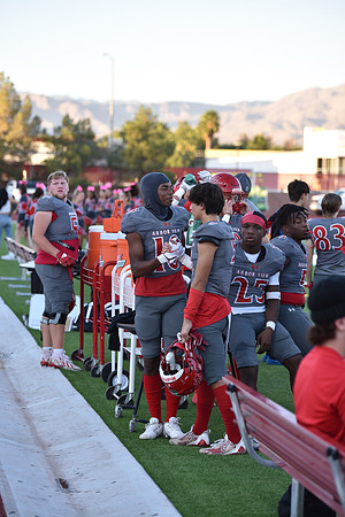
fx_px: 1667
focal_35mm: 116
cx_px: 172
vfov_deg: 17.6
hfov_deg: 11.8
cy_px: 258
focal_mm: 116
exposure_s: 1/640
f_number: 2.8
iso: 450
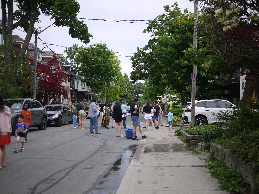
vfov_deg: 36.0
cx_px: 130
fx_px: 299
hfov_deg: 46.8
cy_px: 97
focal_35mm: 40
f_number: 1.8
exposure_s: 1/1000
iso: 100
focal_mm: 20
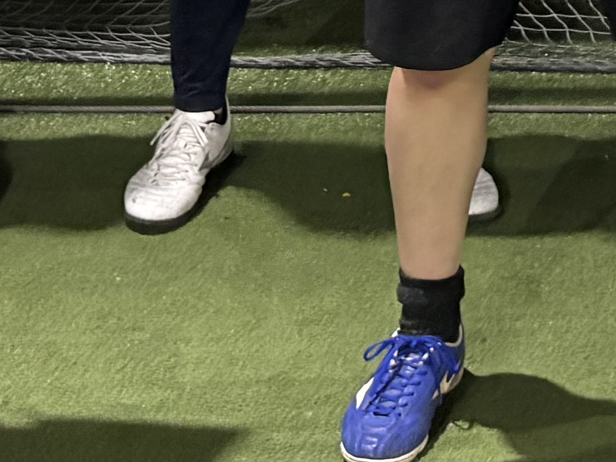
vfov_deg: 9.9
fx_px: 2385
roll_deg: +0.6
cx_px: 465
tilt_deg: -6.4
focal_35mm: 134
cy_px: -580
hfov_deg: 14.7
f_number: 1.6
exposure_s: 1/25
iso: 640
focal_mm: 5.96
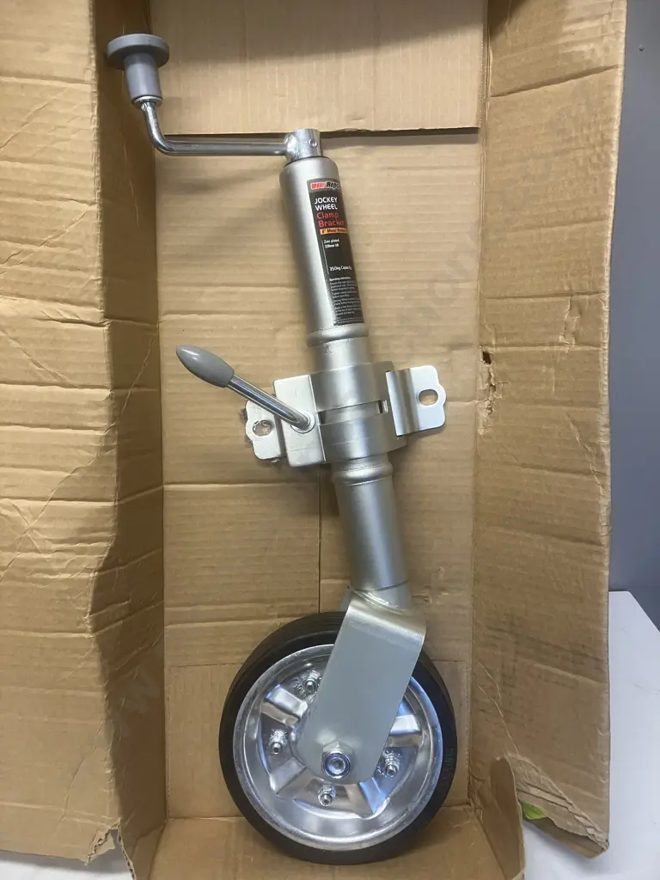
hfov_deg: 49.7
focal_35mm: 28
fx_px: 712
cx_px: 330
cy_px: 440
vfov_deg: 63.4
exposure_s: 1/50
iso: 80
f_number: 1.8
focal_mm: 3.99
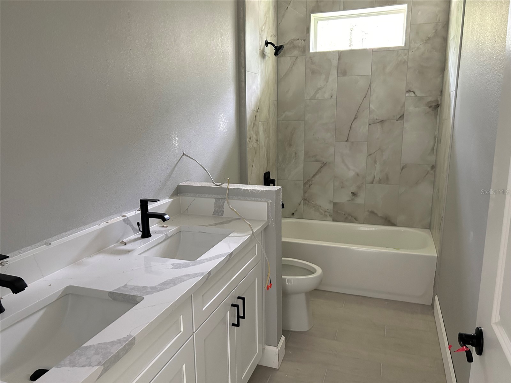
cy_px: 192
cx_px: 256
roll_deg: +1.1
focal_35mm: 26
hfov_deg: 67.3
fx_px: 384
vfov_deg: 53.1
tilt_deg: -11.9
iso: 500
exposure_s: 1/60
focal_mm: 5.7
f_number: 1.5
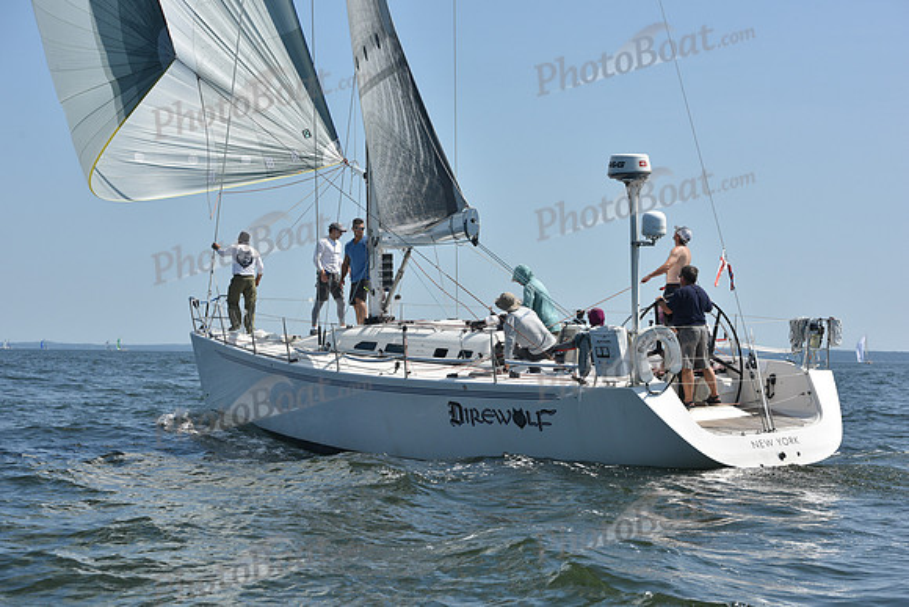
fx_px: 2071
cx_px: 454
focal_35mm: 82
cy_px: 304
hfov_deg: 24.8
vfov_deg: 16.7
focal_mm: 82
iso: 250
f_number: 8
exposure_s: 1/1250
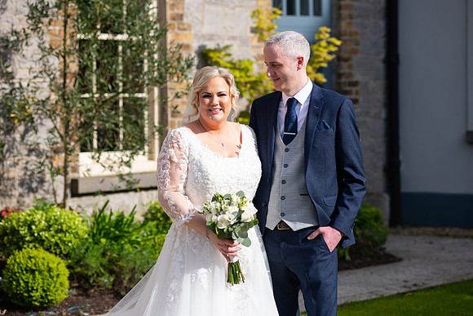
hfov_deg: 17.1
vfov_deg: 11.4
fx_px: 1577
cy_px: 158
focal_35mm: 120
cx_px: 236
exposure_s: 1/500
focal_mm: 120
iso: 80
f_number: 3.5
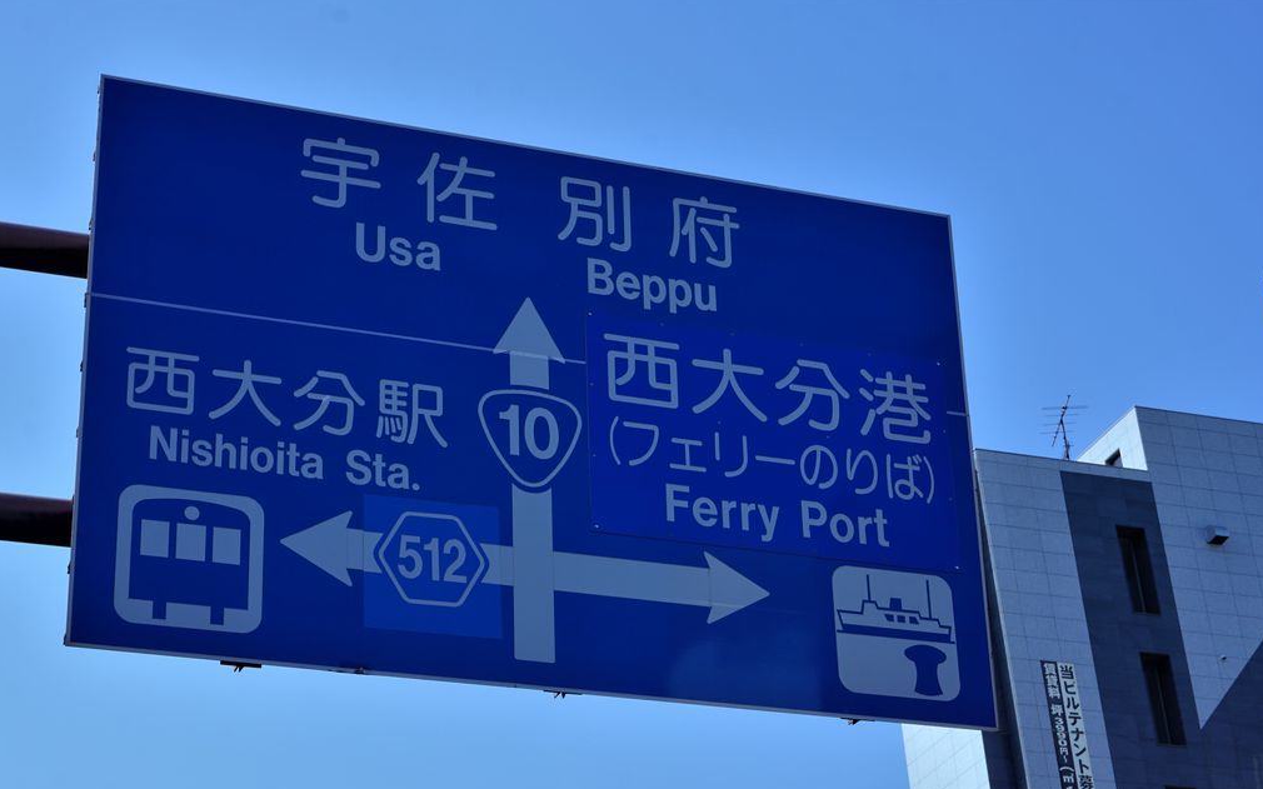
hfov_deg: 29.8
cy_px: 496
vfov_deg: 18.8
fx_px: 2375
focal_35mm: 69
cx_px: 586
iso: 100
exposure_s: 1/125
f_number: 11
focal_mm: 38
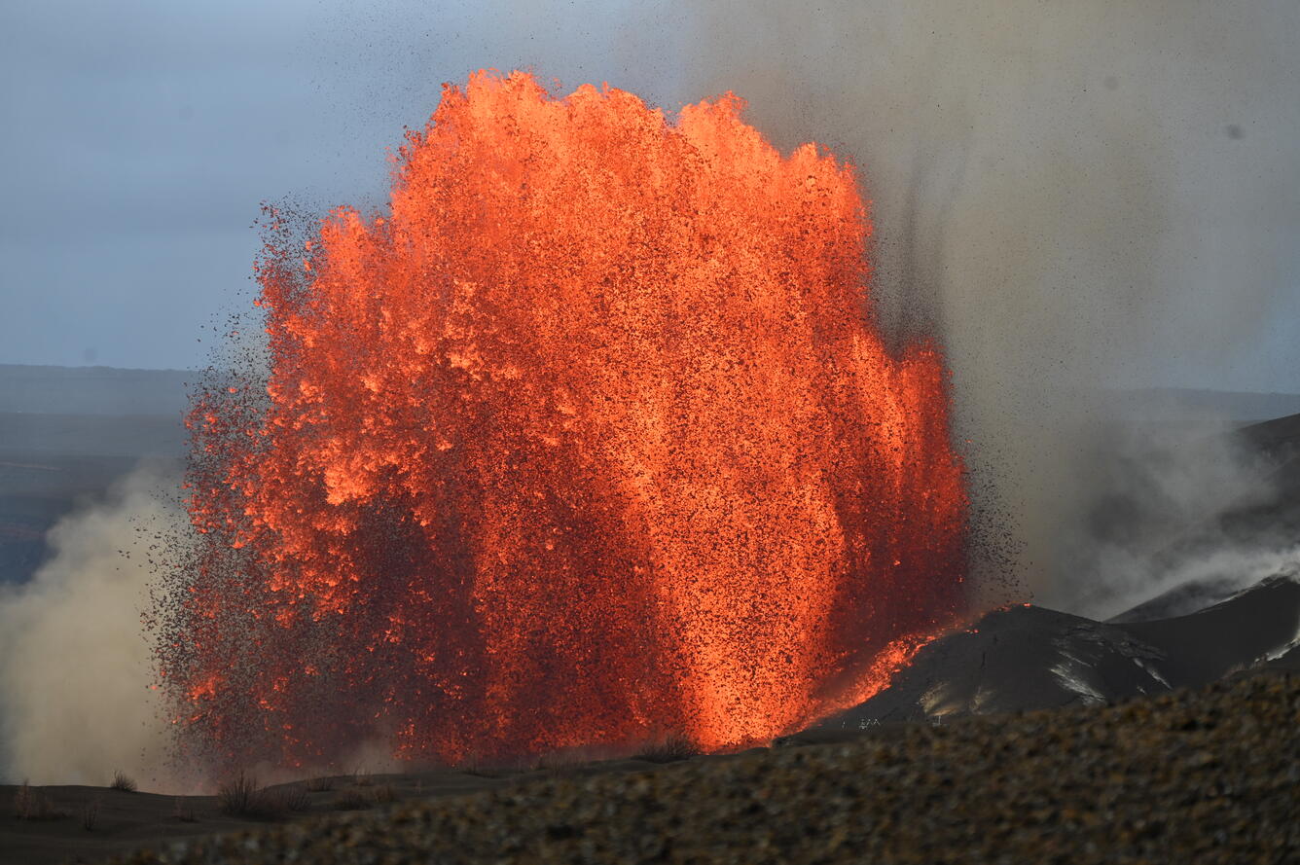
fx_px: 4511
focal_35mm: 125
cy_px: 432
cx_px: 650
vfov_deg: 11.0
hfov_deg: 16.4
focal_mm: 125
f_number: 6.3
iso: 280
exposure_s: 1/250
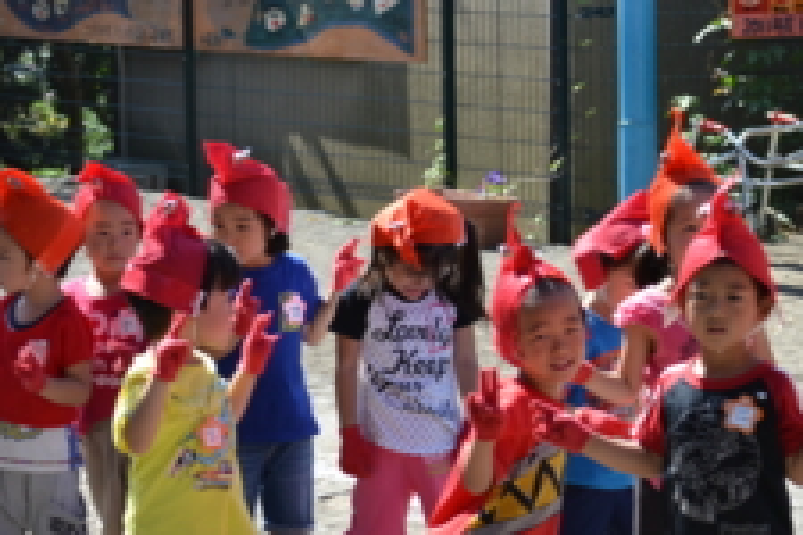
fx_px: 3276
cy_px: 259
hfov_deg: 13.9
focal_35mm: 147
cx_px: 657
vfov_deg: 9.3
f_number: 6.3
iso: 100
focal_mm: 55
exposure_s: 1/160
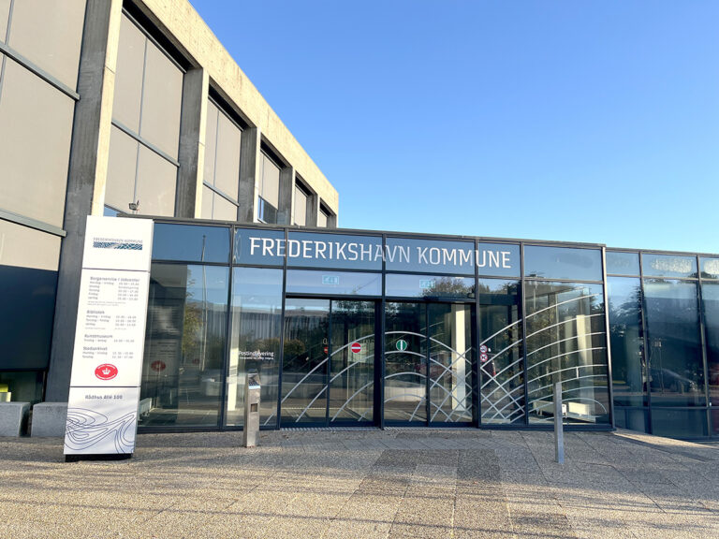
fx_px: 540
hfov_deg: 67.3
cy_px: 270
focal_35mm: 26
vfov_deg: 53.1
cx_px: 360
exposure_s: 1/1404
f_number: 1.6
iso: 50
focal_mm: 5.1
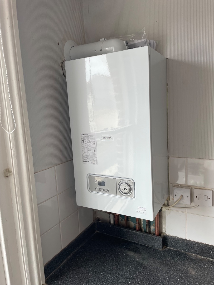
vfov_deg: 67.3
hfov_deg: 53.1
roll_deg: +3.9
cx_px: 107
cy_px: 142
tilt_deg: -7.8
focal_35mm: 26
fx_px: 214
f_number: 1.6
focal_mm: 4.2
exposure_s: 1/100
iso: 40
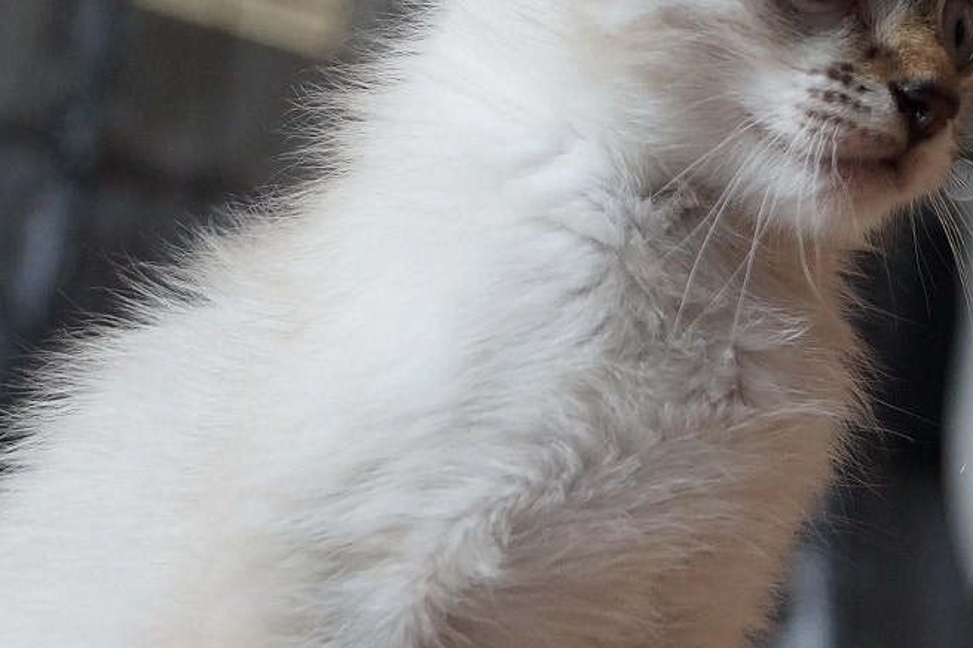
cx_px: 839
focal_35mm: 110
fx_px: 2971
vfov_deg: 12.4
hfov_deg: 18.3
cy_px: 316
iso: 1250
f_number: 4.5
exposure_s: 1/160
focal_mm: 30
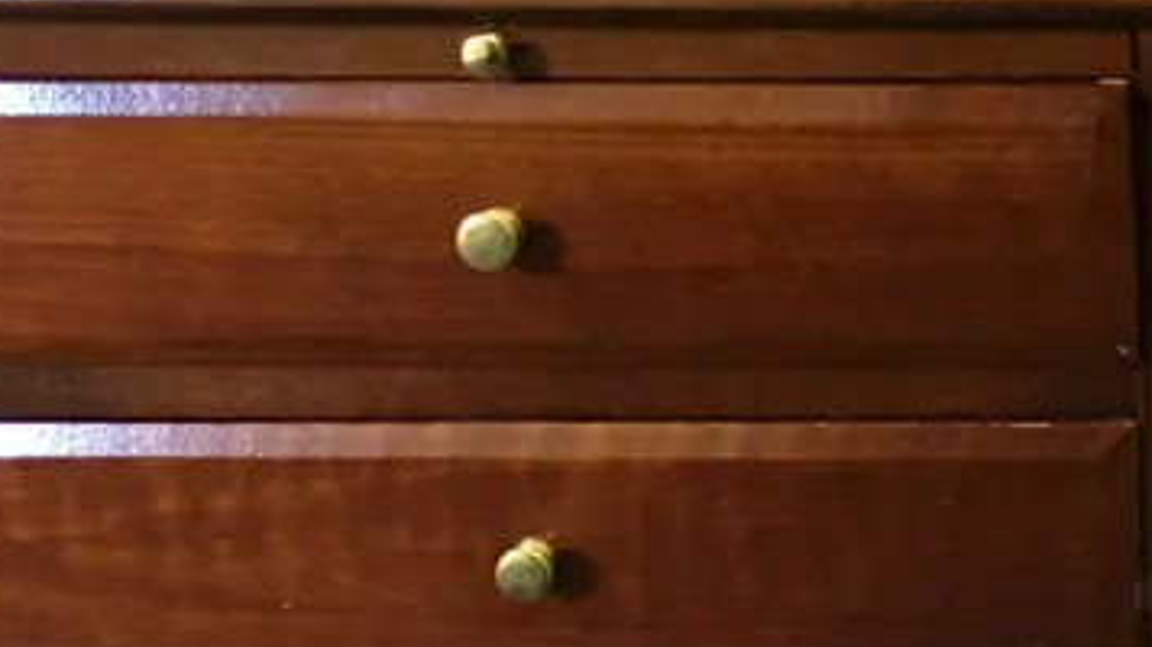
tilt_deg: -18.4
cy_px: 556
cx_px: 1349
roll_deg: -0.5
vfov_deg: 13.2
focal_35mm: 91
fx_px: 2779
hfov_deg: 21.8
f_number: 2.2
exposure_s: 1/17
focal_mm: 4.15
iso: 100
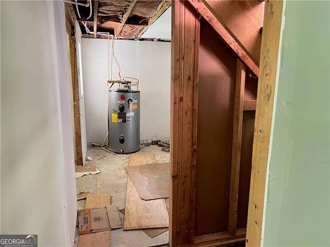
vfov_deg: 53.1
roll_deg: -0.5
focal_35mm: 26
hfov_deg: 67.3
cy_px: 124
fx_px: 248
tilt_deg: -10.5
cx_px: 165
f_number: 1.5
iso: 640
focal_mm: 5.7
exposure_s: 1/30
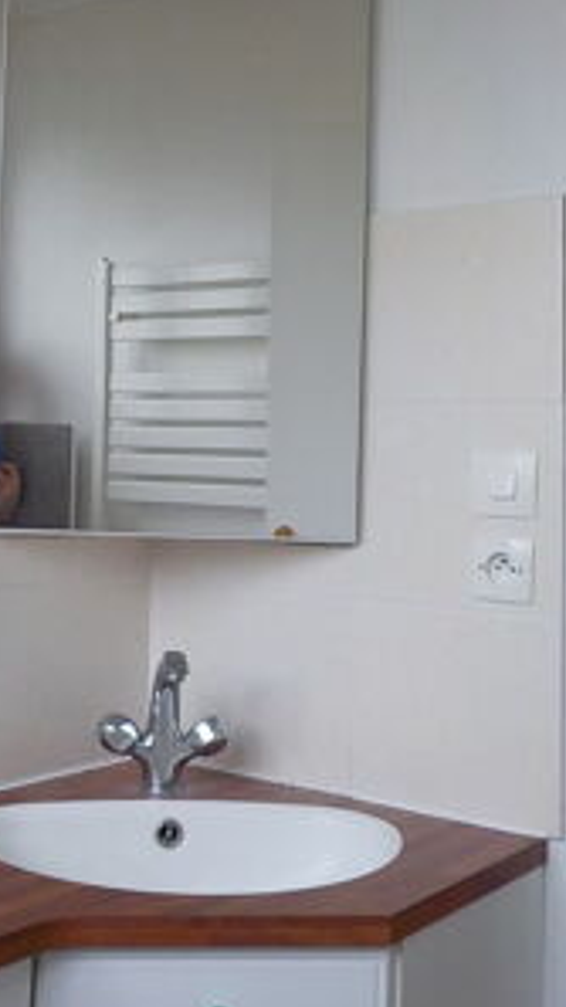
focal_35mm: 47
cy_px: 385
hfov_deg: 25.1
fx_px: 1254
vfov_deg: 43.4
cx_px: 136
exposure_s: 1/50
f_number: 3.3
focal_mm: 4.1
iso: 125
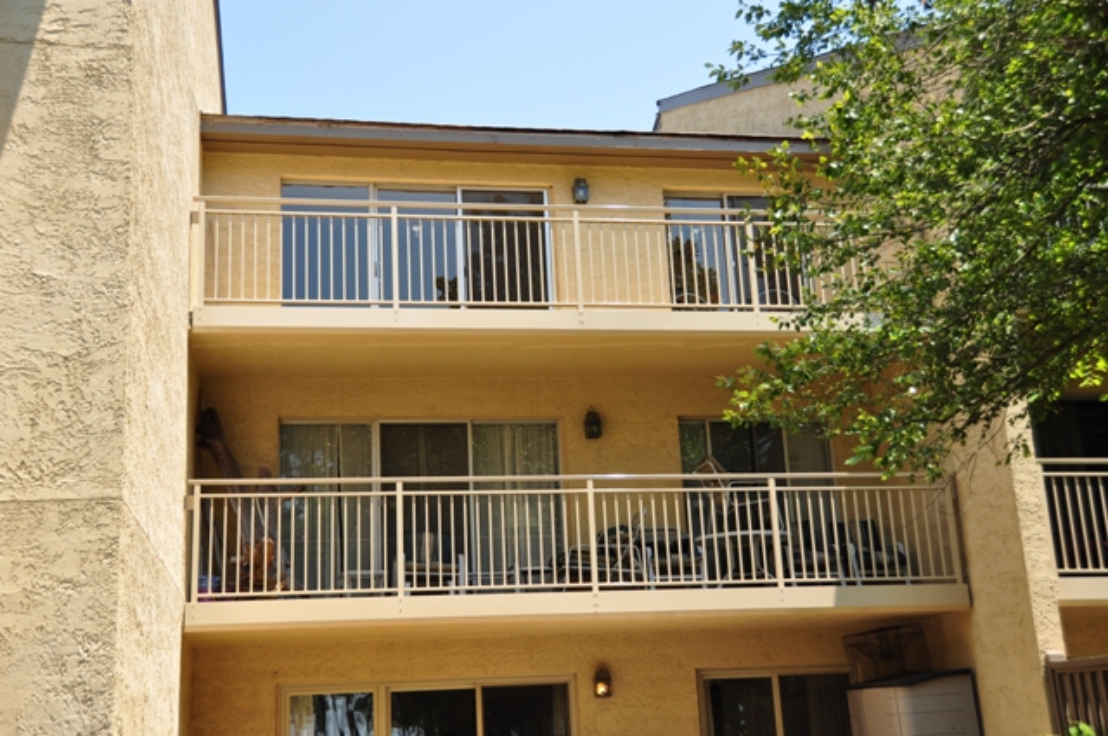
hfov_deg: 45.0
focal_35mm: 44
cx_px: 554
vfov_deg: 30.8
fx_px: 1337
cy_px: 368
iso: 200
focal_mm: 29
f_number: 4
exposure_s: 1/640
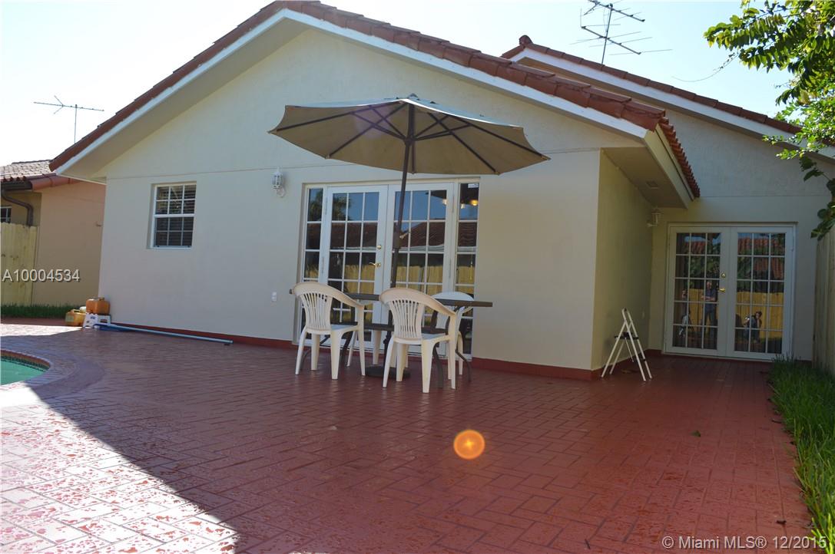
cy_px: 277
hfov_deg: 67.4
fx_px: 625
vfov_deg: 47.8
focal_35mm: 27
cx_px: 418
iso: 100
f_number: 6.3
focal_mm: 18
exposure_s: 1/160
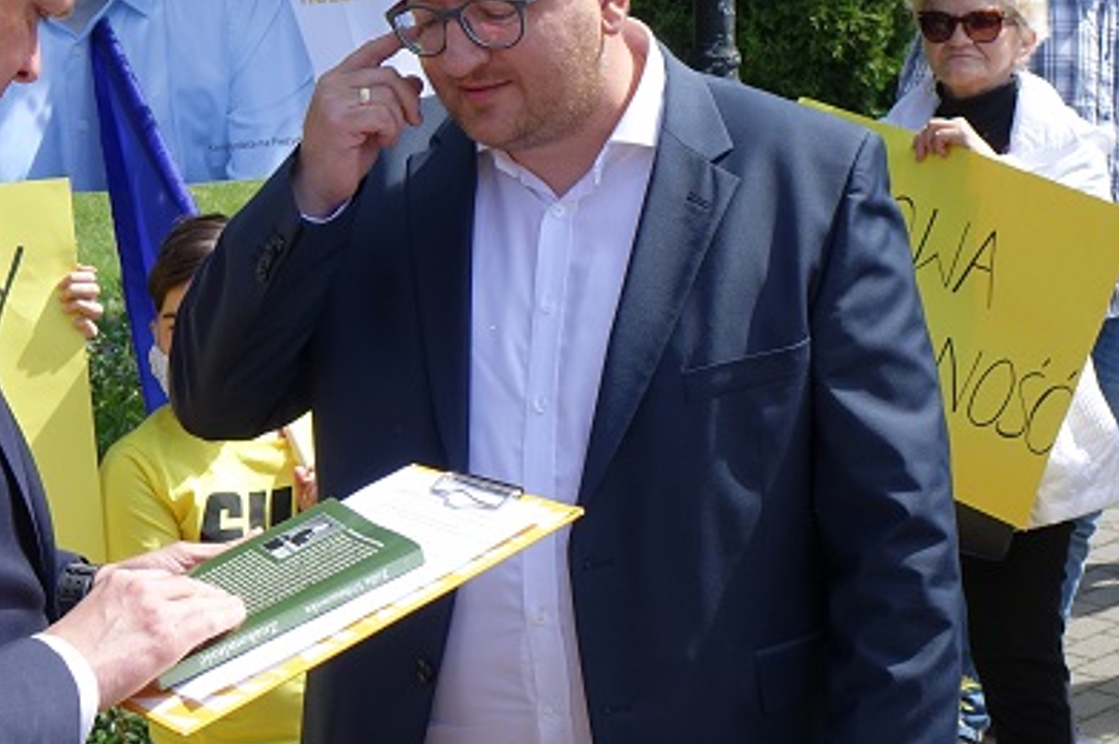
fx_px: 2733
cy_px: 262
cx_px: 498
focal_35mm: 88
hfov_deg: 23.1
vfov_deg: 15.5
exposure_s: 1/500
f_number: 4
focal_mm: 15.78
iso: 125
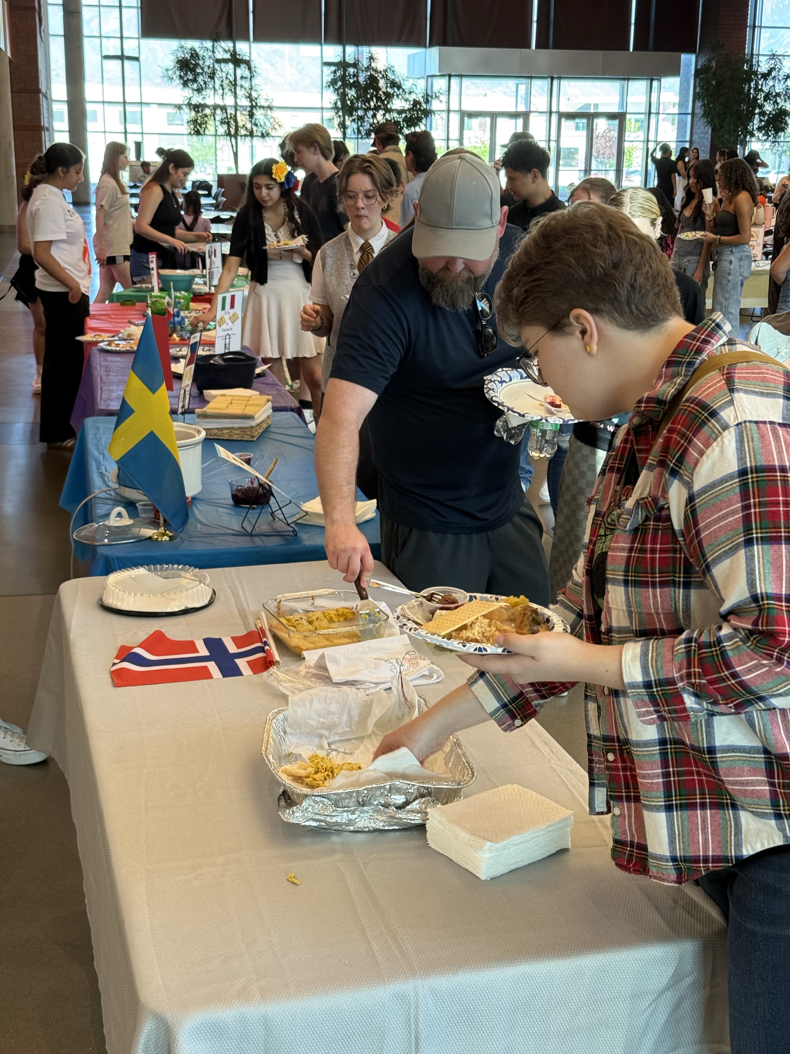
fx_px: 1461
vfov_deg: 39.7
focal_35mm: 48
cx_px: 395
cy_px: 527
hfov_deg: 30.3
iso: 100
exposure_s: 1/60
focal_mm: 6.76
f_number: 1.78
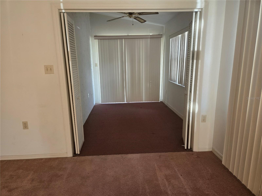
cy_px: 98
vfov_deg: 58.9
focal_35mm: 23
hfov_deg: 73.9
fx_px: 174
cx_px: 131
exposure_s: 1/120
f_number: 1.8
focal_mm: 5.4
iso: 320
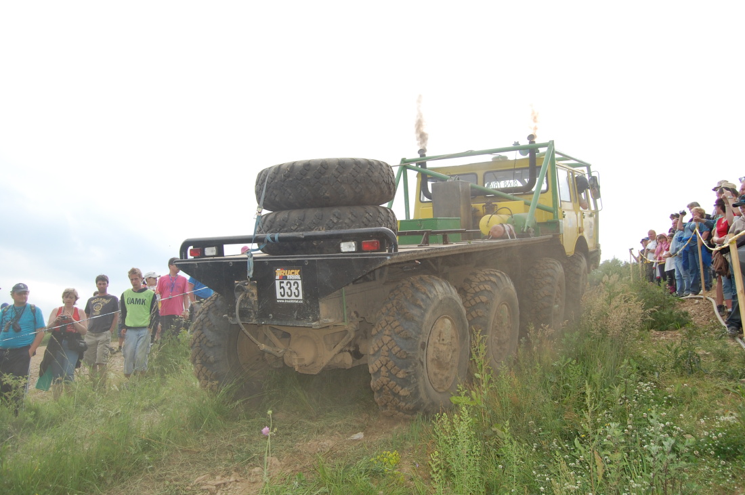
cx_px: 372
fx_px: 558
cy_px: 248
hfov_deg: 67.4
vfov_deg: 47.8
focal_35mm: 27
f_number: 5.6
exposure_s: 1/500
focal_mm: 18
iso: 220
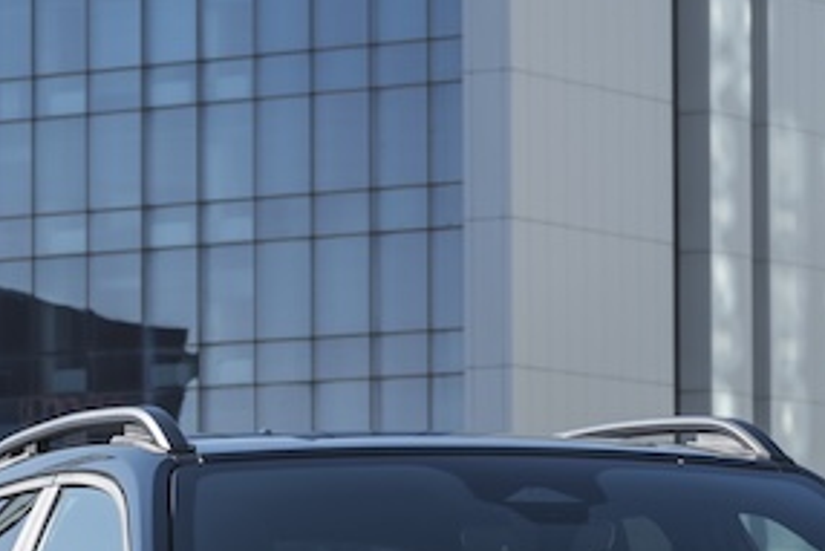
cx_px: 519
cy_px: 591
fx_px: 4998
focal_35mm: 218
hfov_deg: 9.4
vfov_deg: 6.3
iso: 64
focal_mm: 52
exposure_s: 1/250
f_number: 8
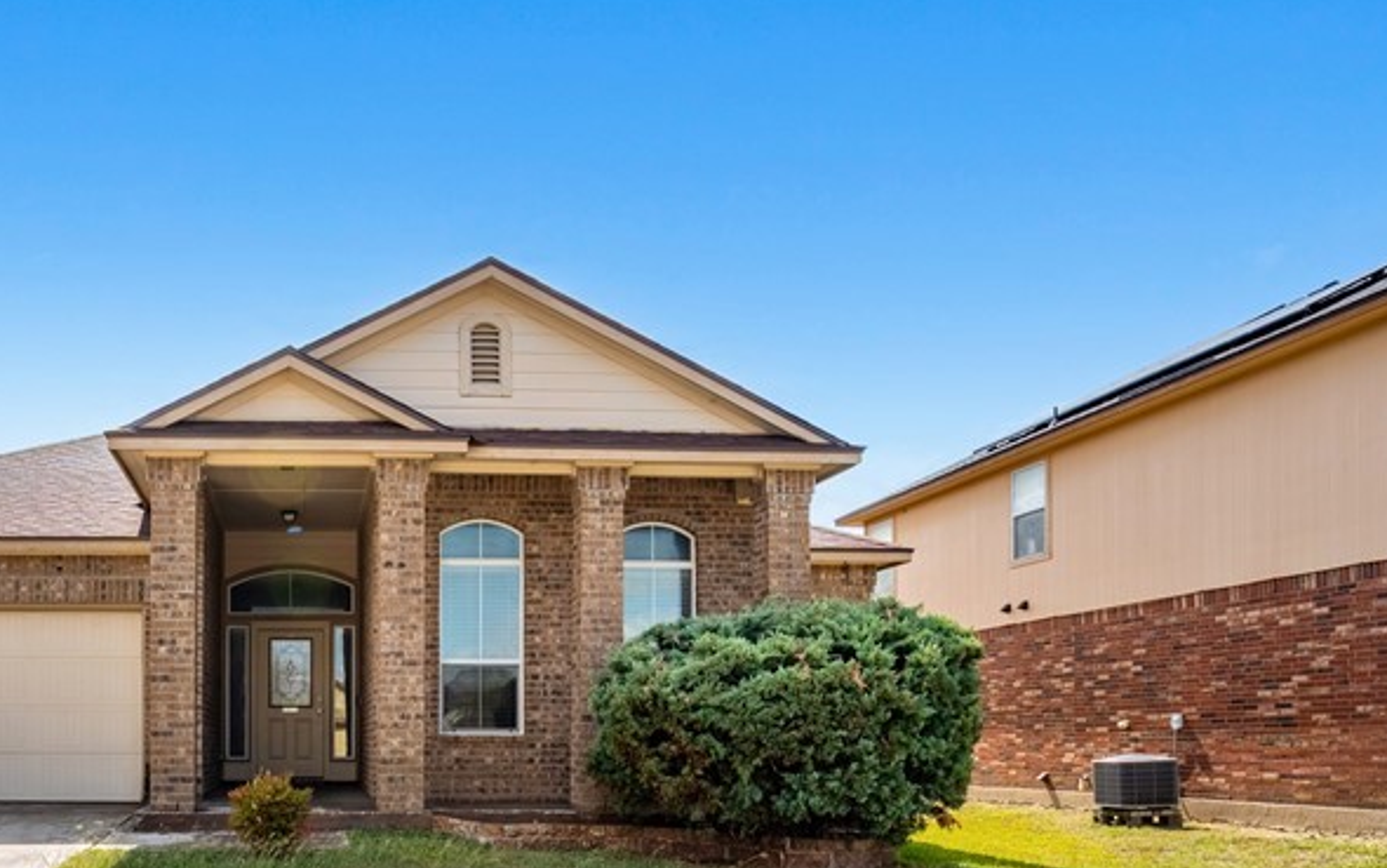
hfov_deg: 59.0
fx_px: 1134
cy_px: 760
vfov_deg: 39.2
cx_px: 322
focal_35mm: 30
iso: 250
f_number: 10
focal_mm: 16
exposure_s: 1/5000
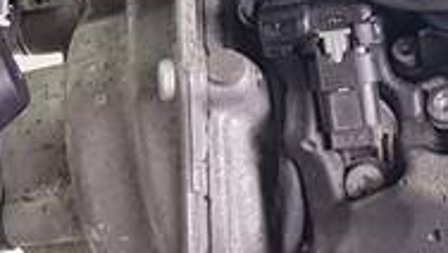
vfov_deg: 7.8
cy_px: -33
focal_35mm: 154
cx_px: 720
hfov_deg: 13.0
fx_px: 1830
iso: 80
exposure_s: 1/50
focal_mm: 4.2
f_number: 1.7
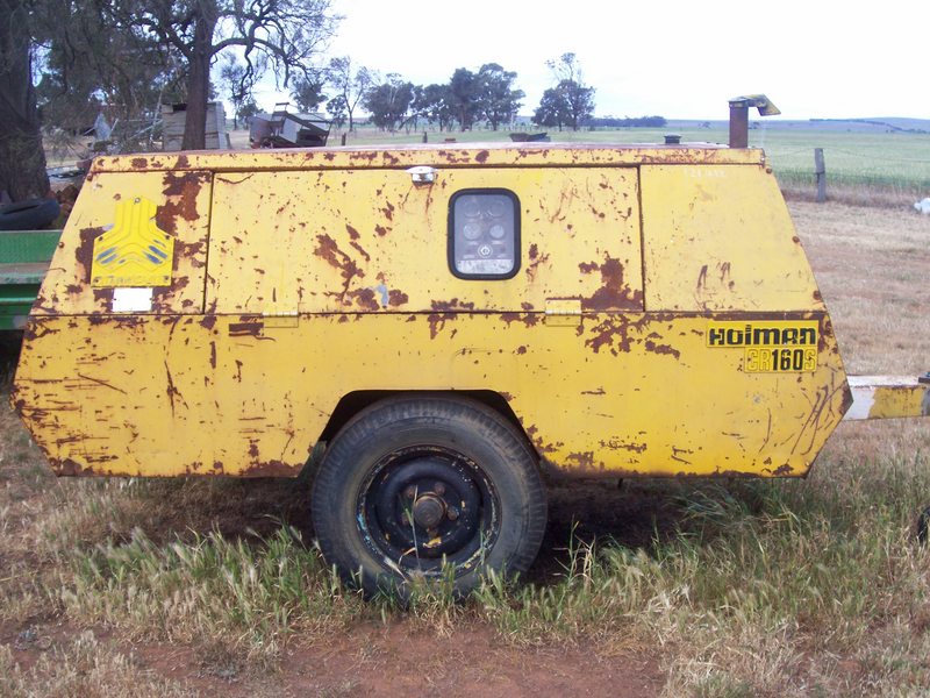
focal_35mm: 42
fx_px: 1128
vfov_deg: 34.3
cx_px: 465
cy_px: 349
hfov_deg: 44.8
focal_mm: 7
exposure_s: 1/171
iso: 80
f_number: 2.9
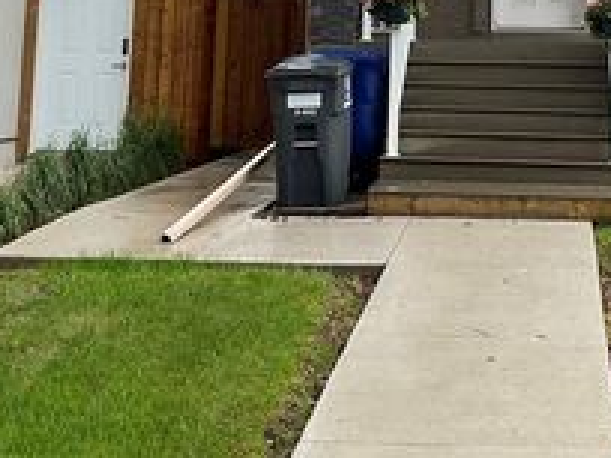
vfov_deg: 19.4
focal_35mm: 71
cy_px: -100
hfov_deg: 26.9
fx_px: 1253
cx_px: 485
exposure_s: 1/141
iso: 16
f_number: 1.8
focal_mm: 3
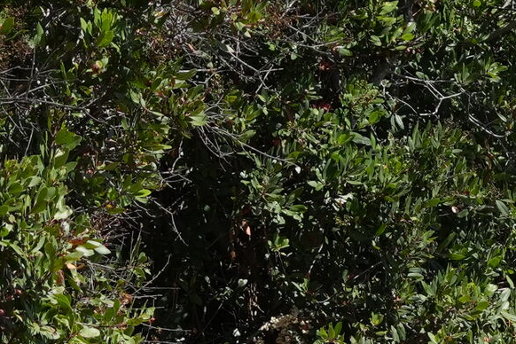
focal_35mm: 371
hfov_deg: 5.5
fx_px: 5317
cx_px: 793
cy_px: 664
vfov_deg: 3.7
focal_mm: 50
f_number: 4.5
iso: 400
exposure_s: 1/2000
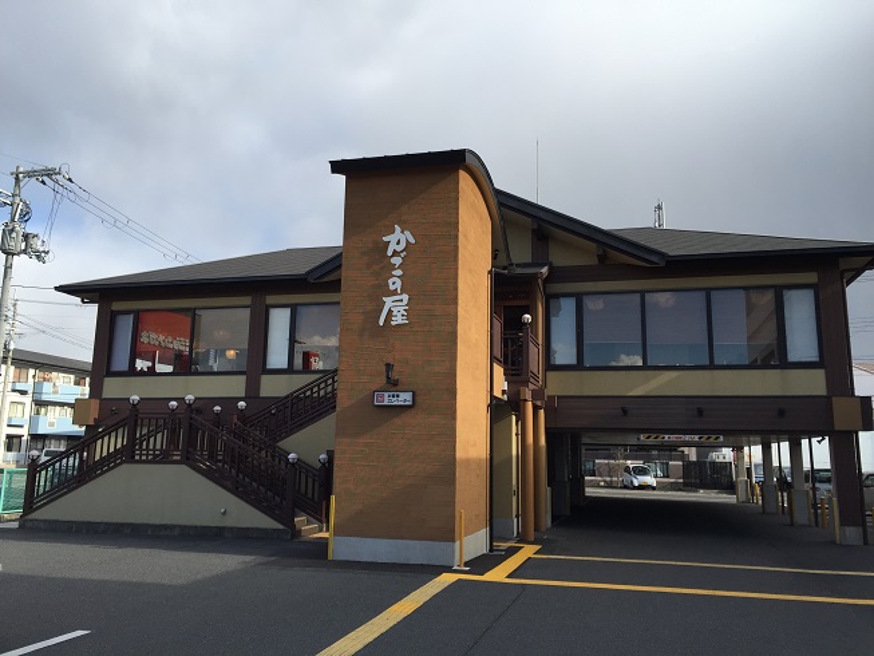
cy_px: 328
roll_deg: -1.1
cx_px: 437
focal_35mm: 29
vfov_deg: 48.2
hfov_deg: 61.7
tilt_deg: +9.7
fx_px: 732
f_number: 2.2
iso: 32
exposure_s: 1/1014
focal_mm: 4.15
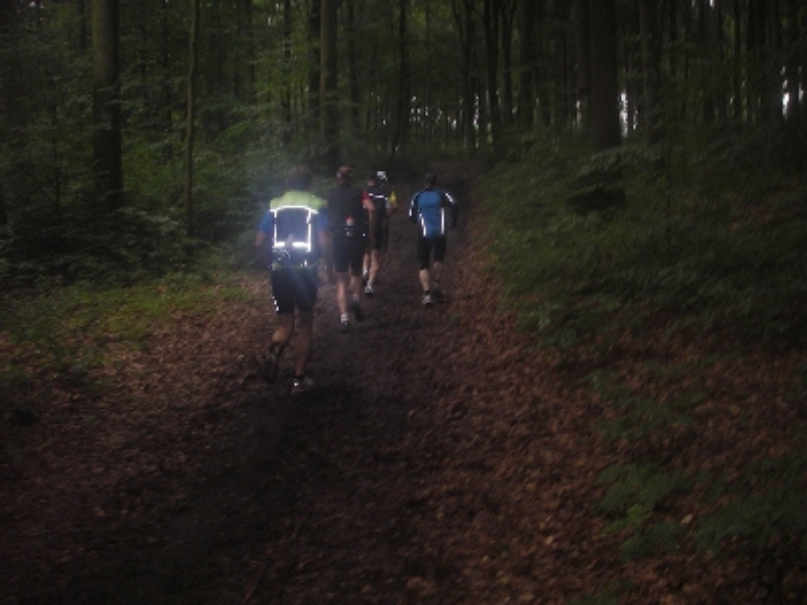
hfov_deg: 49.0
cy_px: 302
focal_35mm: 38
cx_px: 404
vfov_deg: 37.7
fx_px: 886
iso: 100
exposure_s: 1/30
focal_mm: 6.3
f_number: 3.3
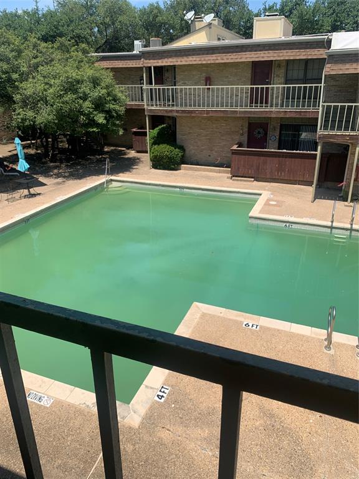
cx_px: 180
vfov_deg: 67.3
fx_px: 360
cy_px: 240
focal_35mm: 26
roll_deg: +1.1
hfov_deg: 53.1
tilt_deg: -23.0
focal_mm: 4.25
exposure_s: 1/2481
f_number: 1.8
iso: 25
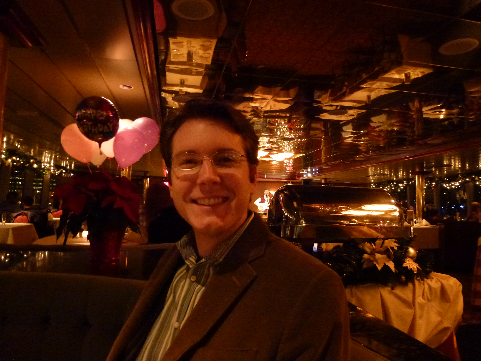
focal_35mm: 24
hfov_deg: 71.6
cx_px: 240
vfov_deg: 56.8
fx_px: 333
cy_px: 180
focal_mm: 4.3
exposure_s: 1/5
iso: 800
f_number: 3.3
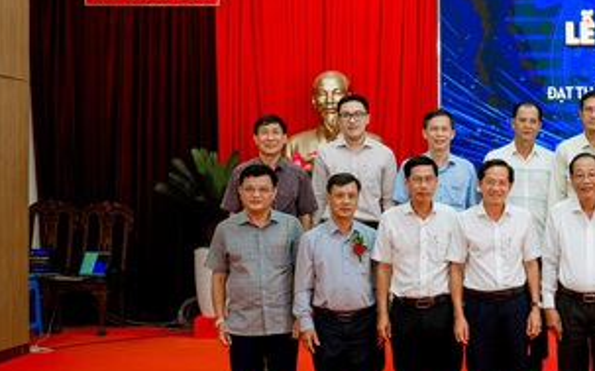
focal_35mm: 69
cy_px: 160
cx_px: 577
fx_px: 1118
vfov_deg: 18.8
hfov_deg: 28.2
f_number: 4
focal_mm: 32
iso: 800
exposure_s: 1/100
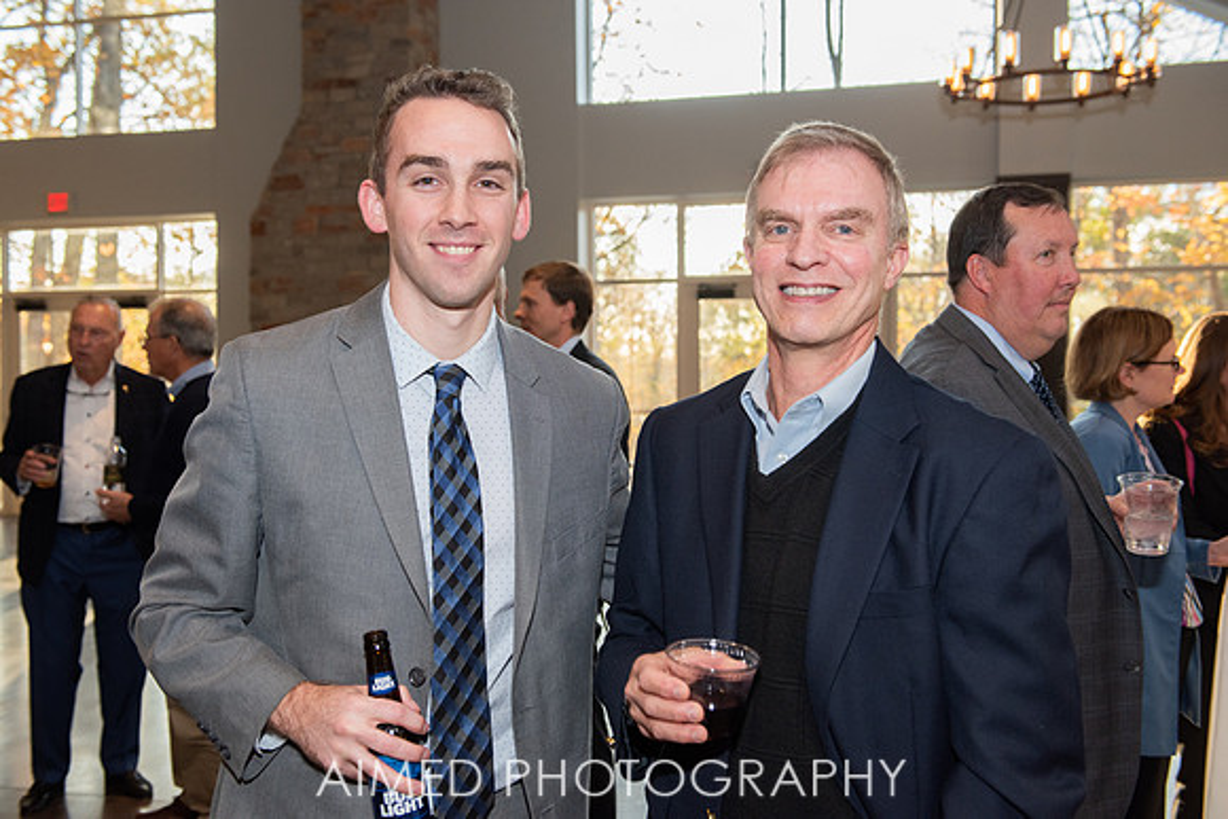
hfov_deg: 49.1
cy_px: 395
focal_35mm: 39
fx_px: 1344
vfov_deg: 33.9
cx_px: 592
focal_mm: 38
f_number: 4
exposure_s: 1/250
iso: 640
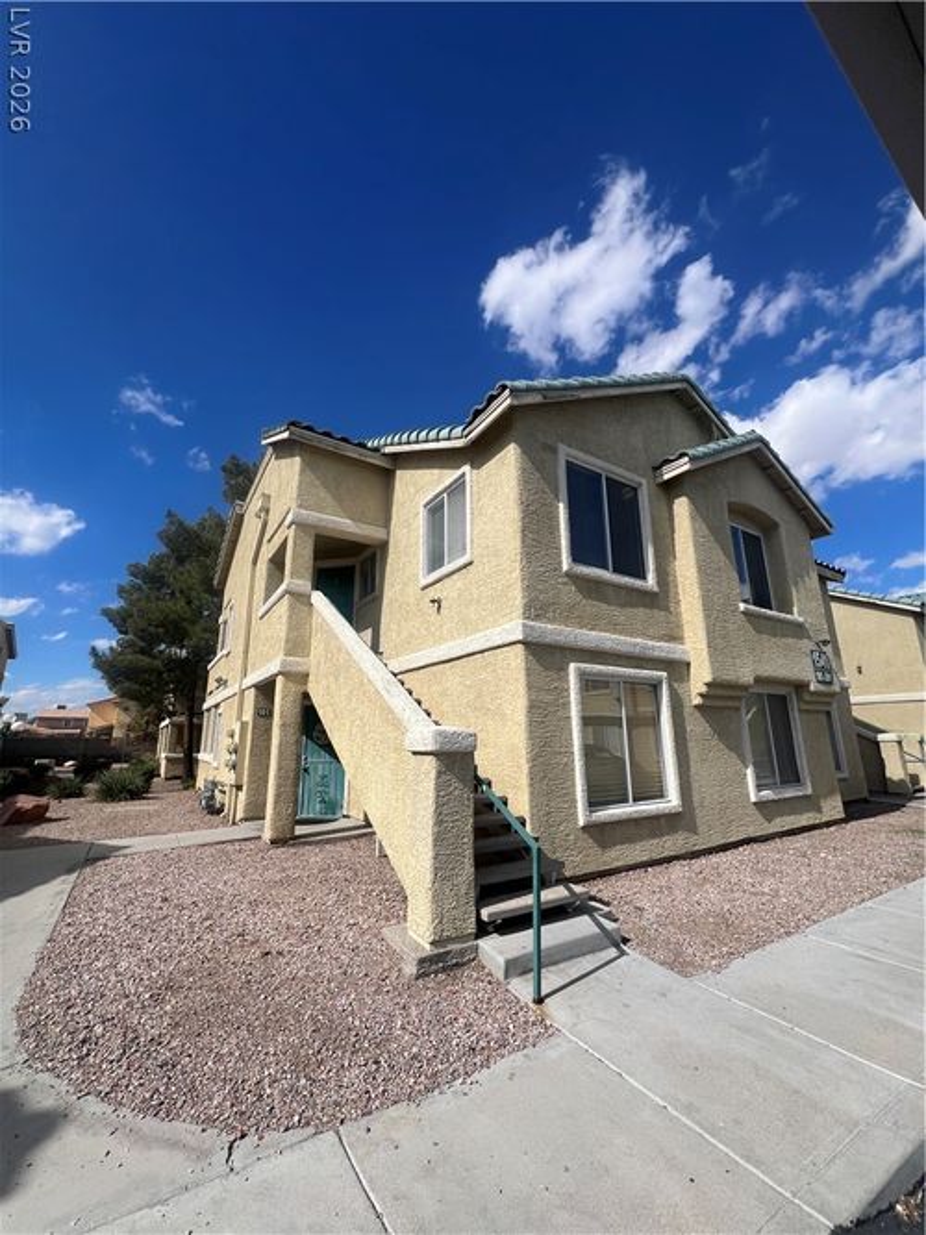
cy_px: 618
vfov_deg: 106.2
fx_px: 464
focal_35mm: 13
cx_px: 463
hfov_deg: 89.9
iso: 32
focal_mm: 1.57
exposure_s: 1/3215
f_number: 1.8
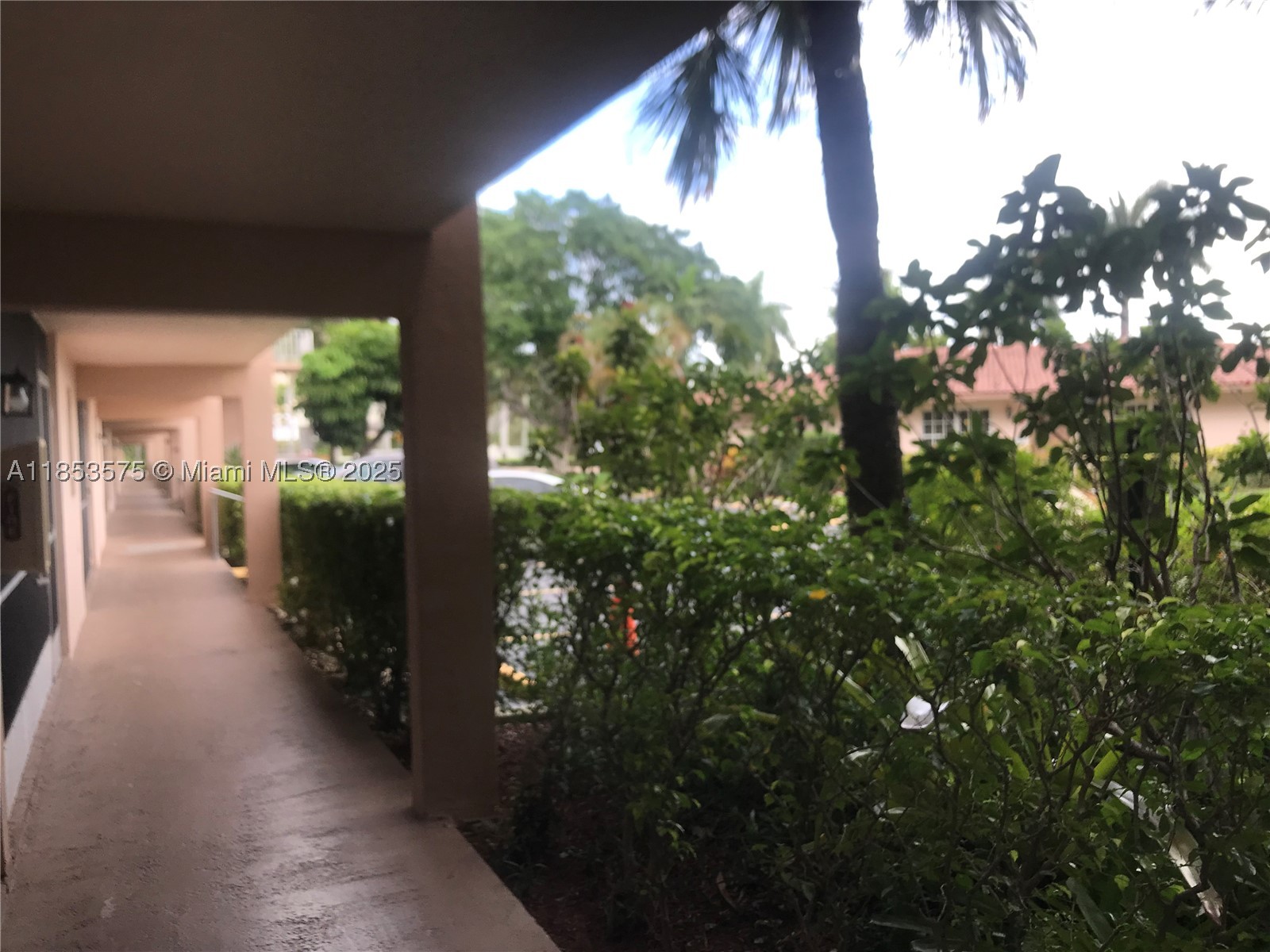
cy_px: 476
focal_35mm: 28
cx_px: 635
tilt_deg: -3.0
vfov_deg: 49.7
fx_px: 1027
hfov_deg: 63.4
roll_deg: +2.3
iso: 20
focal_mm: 3.99
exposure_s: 1/320
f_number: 1.8
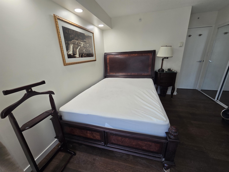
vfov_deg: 89.9
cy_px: 86
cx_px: 114
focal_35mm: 13
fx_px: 86
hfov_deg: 106.2
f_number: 2.2
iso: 64
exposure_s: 1/60
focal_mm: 2.2
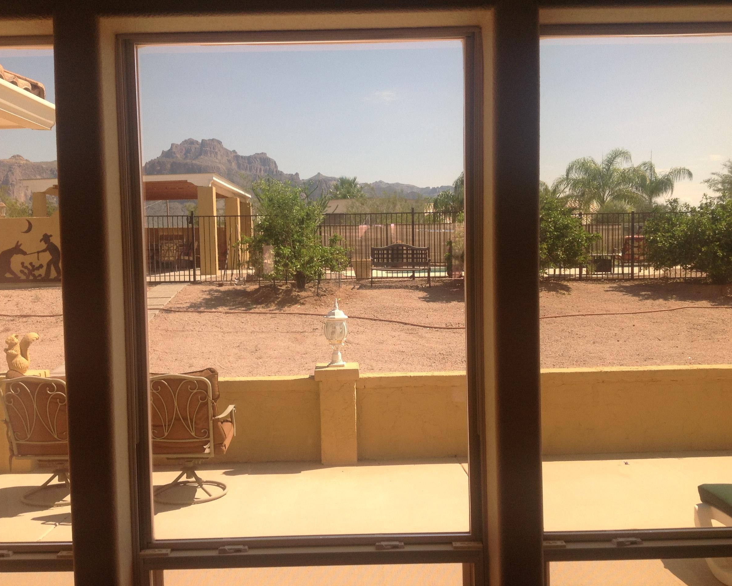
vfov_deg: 40.1
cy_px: 295
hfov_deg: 49.1
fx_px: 802
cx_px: 364
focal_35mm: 37
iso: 50
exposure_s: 1/305
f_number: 2.4
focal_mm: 4.28
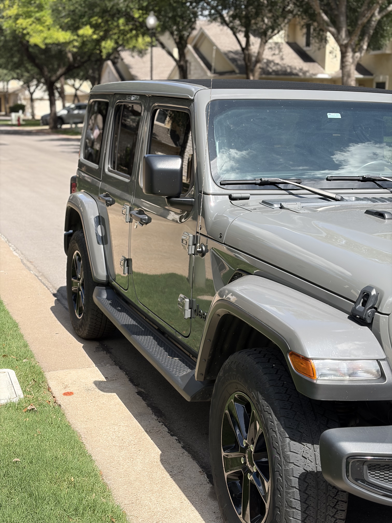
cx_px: 196
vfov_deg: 36.8
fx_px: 785
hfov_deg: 28.0
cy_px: 262
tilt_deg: -10.4
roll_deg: -1.5
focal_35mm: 52
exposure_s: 1/2451
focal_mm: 5.96
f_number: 1.6
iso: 50
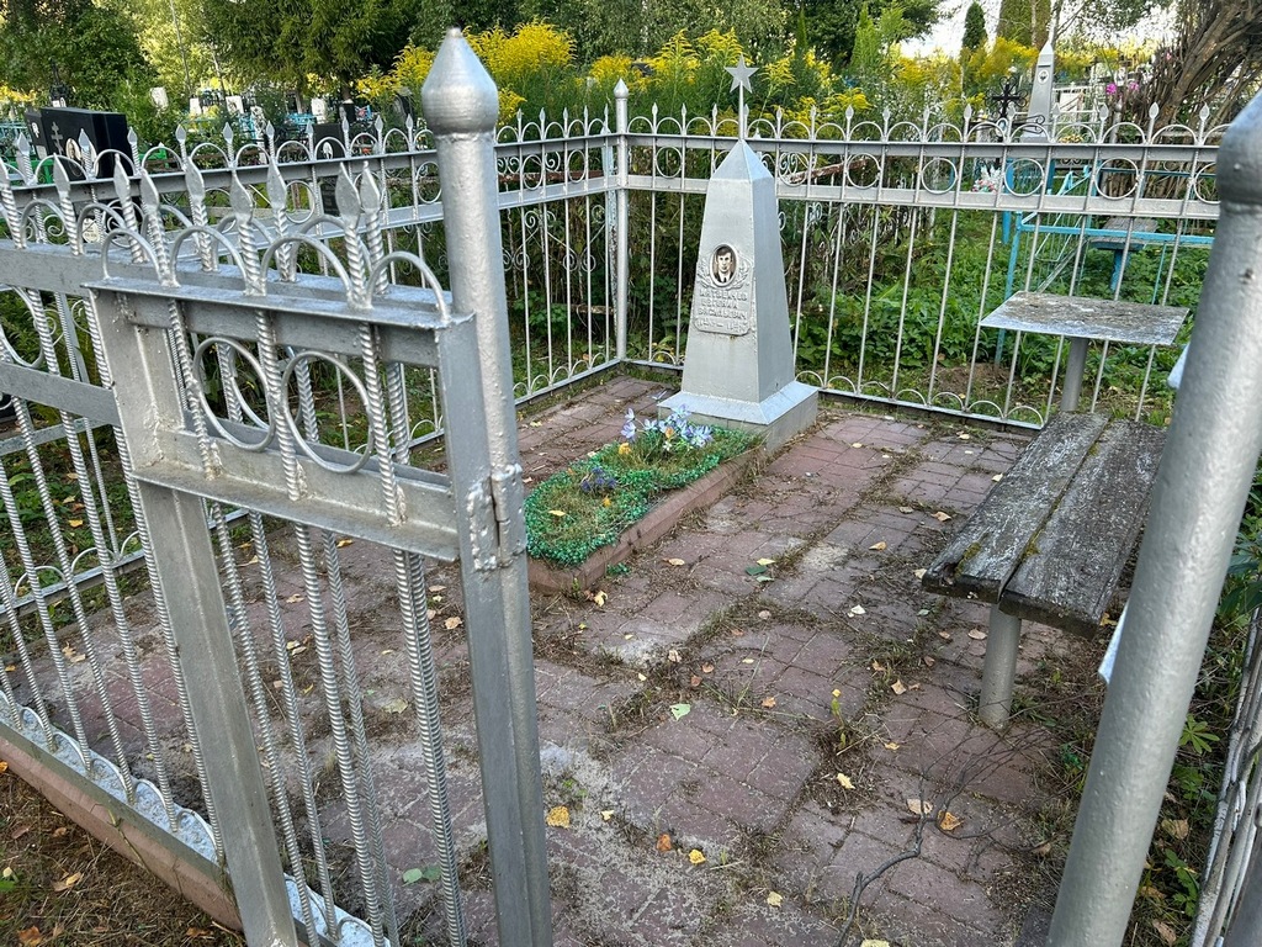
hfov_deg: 67.3
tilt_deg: -21.3
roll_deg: +3.7
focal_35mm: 26
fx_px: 948
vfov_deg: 53.1
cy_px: 474
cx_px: 631
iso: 40
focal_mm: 5.7
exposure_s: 1/249
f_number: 1.5
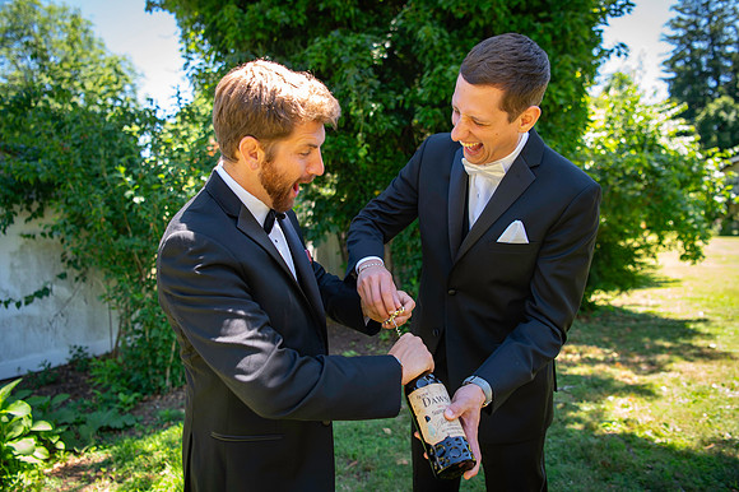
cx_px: 370
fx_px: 492
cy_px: 246
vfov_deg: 53.1
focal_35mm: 24
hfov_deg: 73.8
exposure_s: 1/125
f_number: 2.8
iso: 100
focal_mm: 24
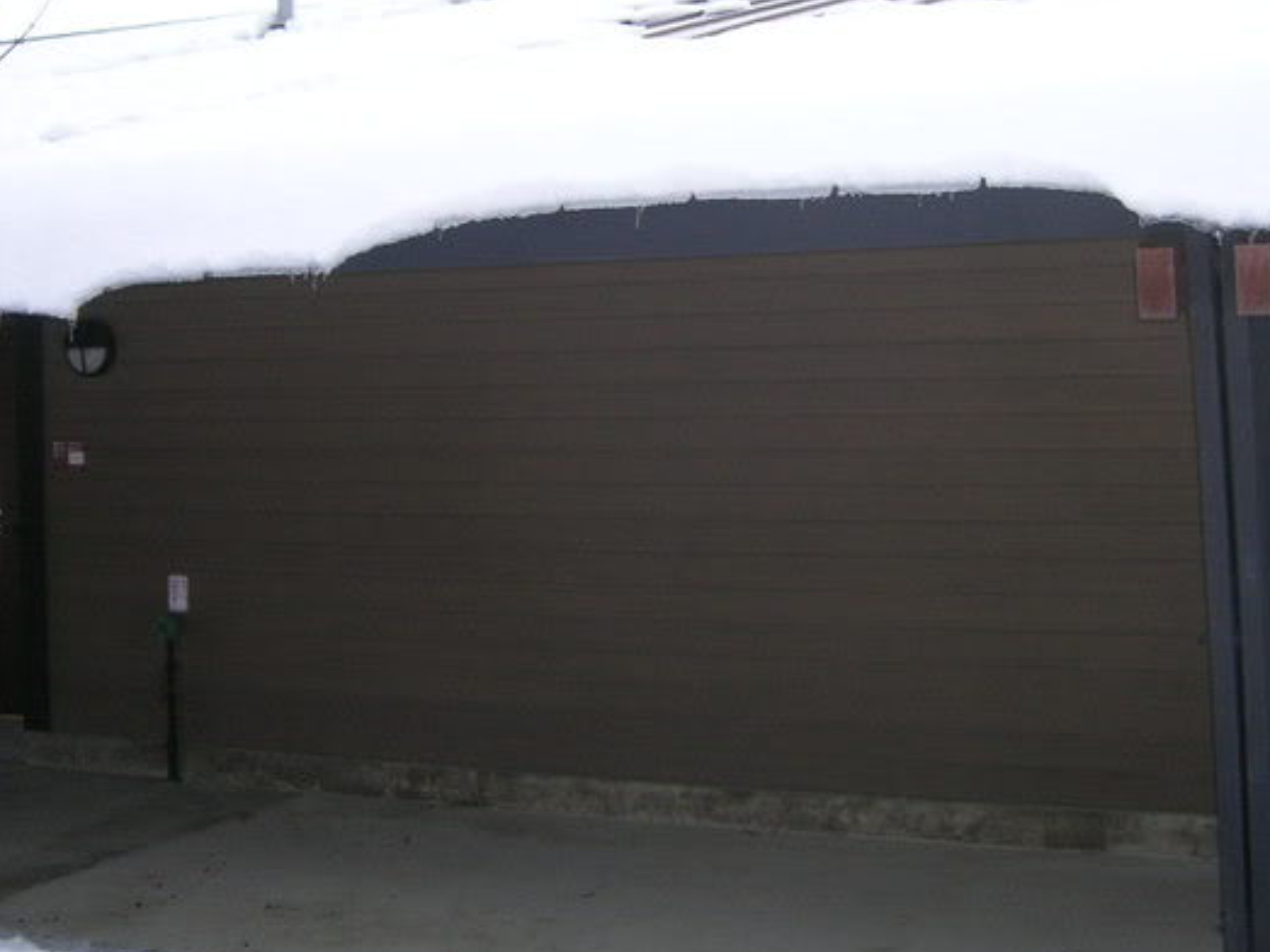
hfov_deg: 36.7
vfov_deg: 27.9
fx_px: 1907
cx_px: 731
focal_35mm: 52
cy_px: 355
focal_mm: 5.7
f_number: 2.9
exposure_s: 1/30.5
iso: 85
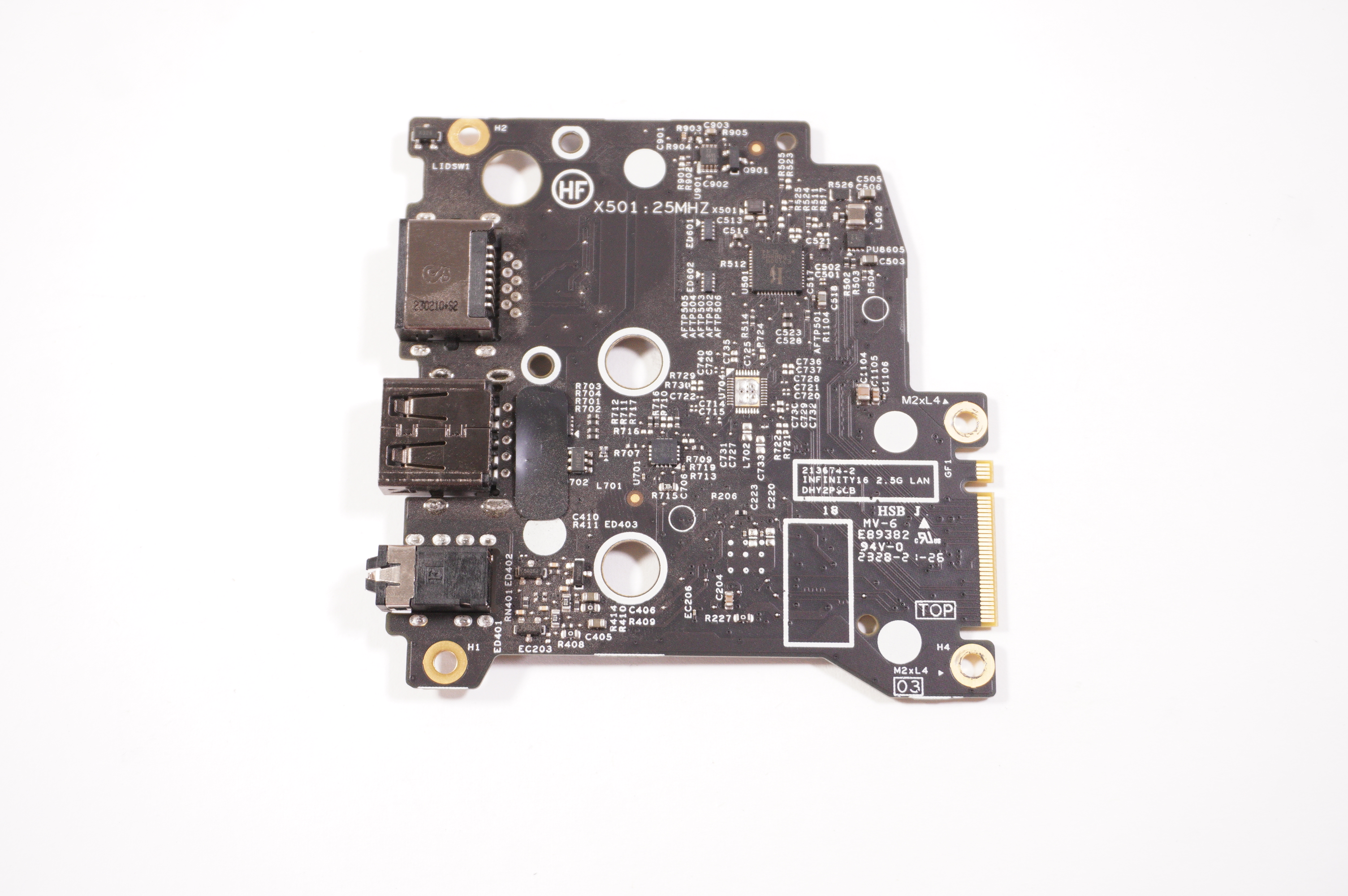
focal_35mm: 51
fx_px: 1908
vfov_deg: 26.4
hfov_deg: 38.9
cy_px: 448
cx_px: 674
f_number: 5.6
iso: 1000
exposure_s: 1/160
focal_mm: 34
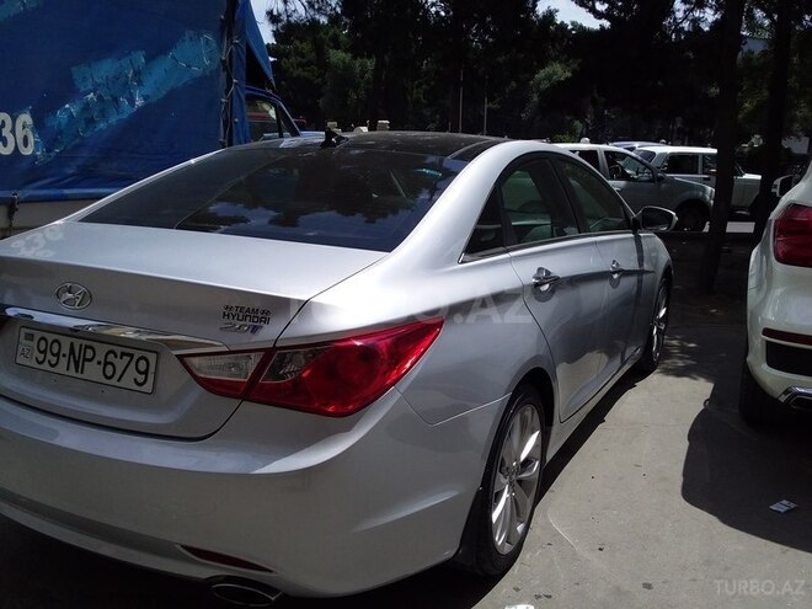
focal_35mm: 31
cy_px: 304
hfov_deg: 58.4
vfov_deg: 45.4
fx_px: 727
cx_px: 406
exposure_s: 1/2165
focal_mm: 3.3
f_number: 2.2
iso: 40
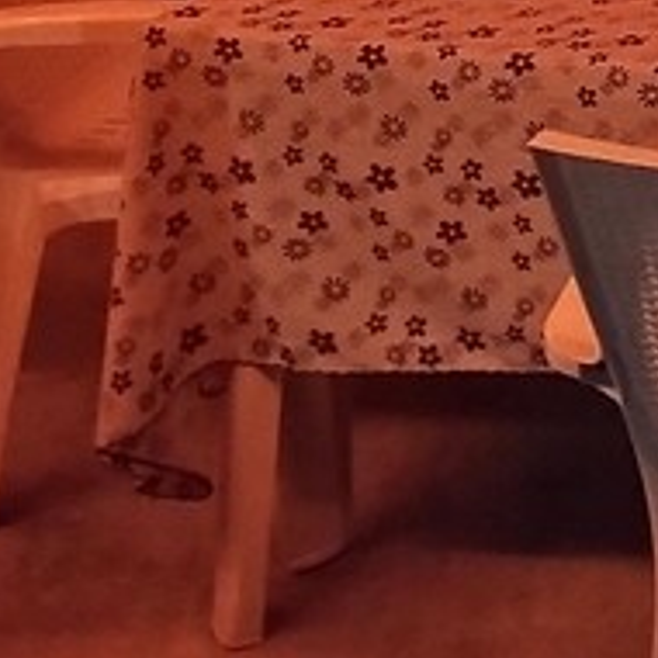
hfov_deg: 12.1
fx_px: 2559
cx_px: 1517
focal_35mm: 119
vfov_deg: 13.6
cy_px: -395
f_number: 1.7
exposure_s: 1/8
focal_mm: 4.71
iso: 17216
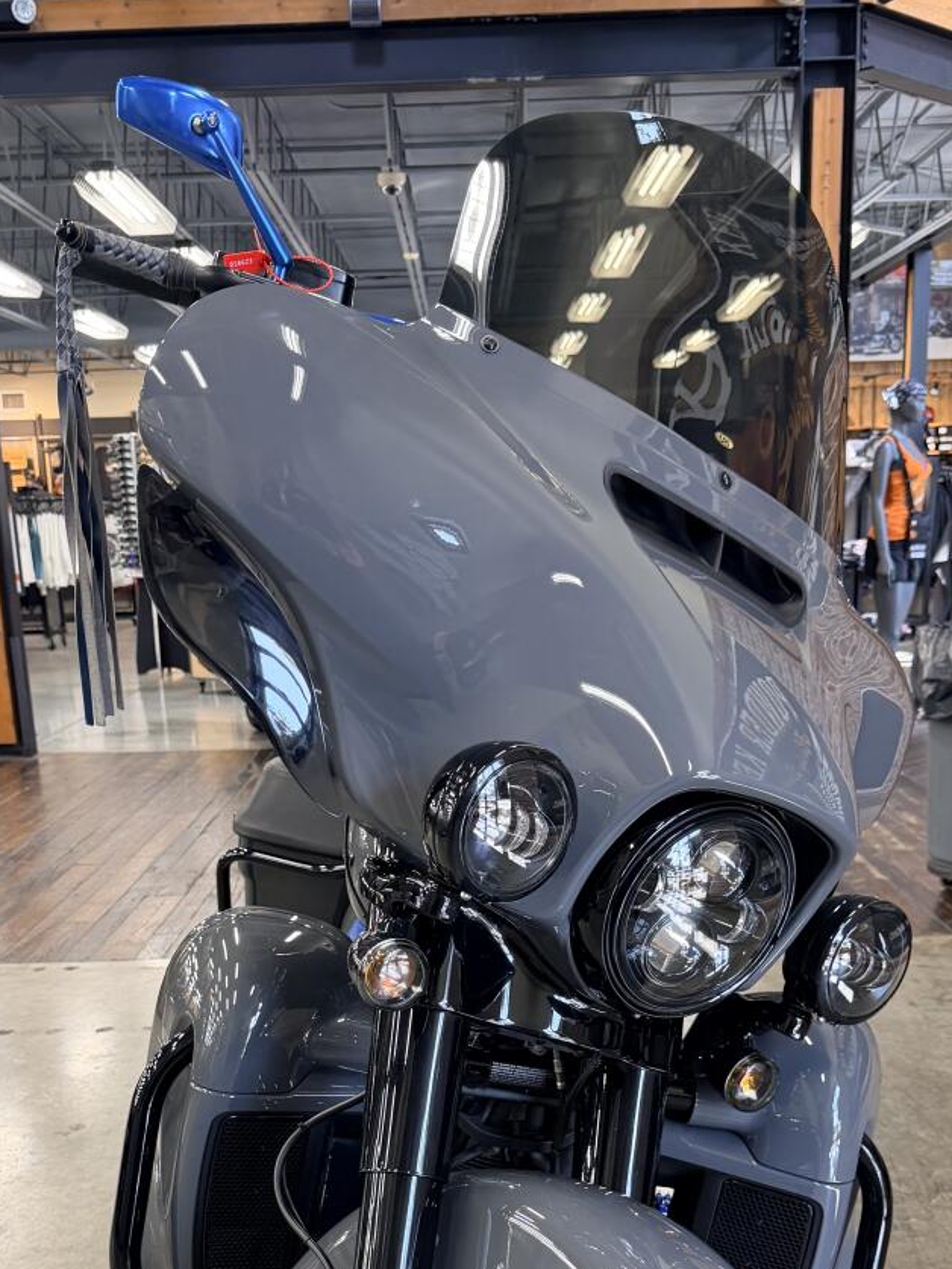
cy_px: 1010
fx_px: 1576
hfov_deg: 33.6
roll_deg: +1.7
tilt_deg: -17.5
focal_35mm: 43
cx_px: 484
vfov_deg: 42.0
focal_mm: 6.76
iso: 200
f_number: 1.78
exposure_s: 1/60
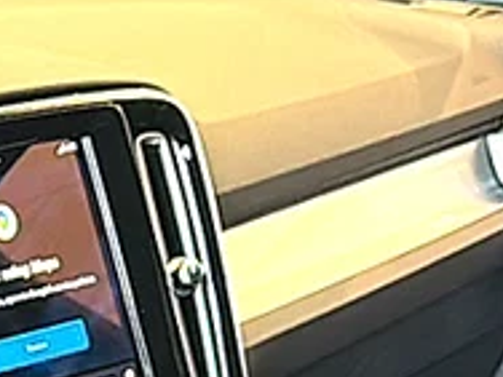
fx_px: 1787
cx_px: -142
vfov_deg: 11.2
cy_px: 694
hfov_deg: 15.3
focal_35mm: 123
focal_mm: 6.86
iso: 400
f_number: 1.78
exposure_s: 1/40
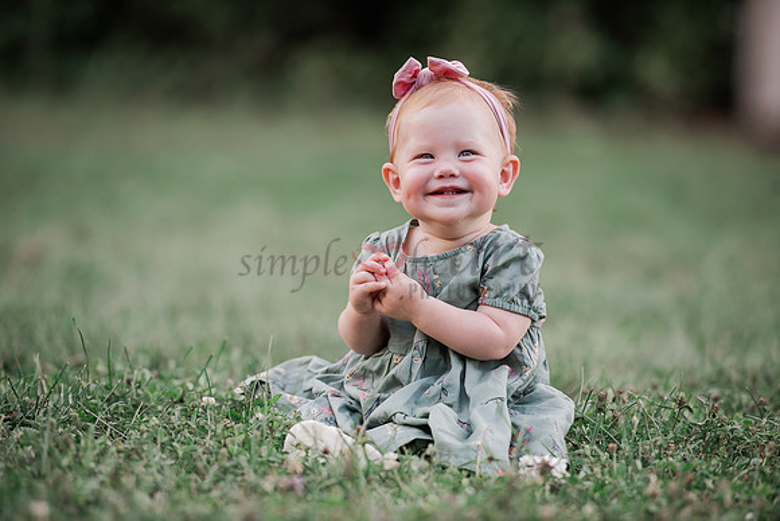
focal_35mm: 200
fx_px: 4334
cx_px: 390
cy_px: 260
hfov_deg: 10.3
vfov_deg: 6.9
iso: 320
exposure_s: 1/250
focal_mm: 200
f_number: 3.5
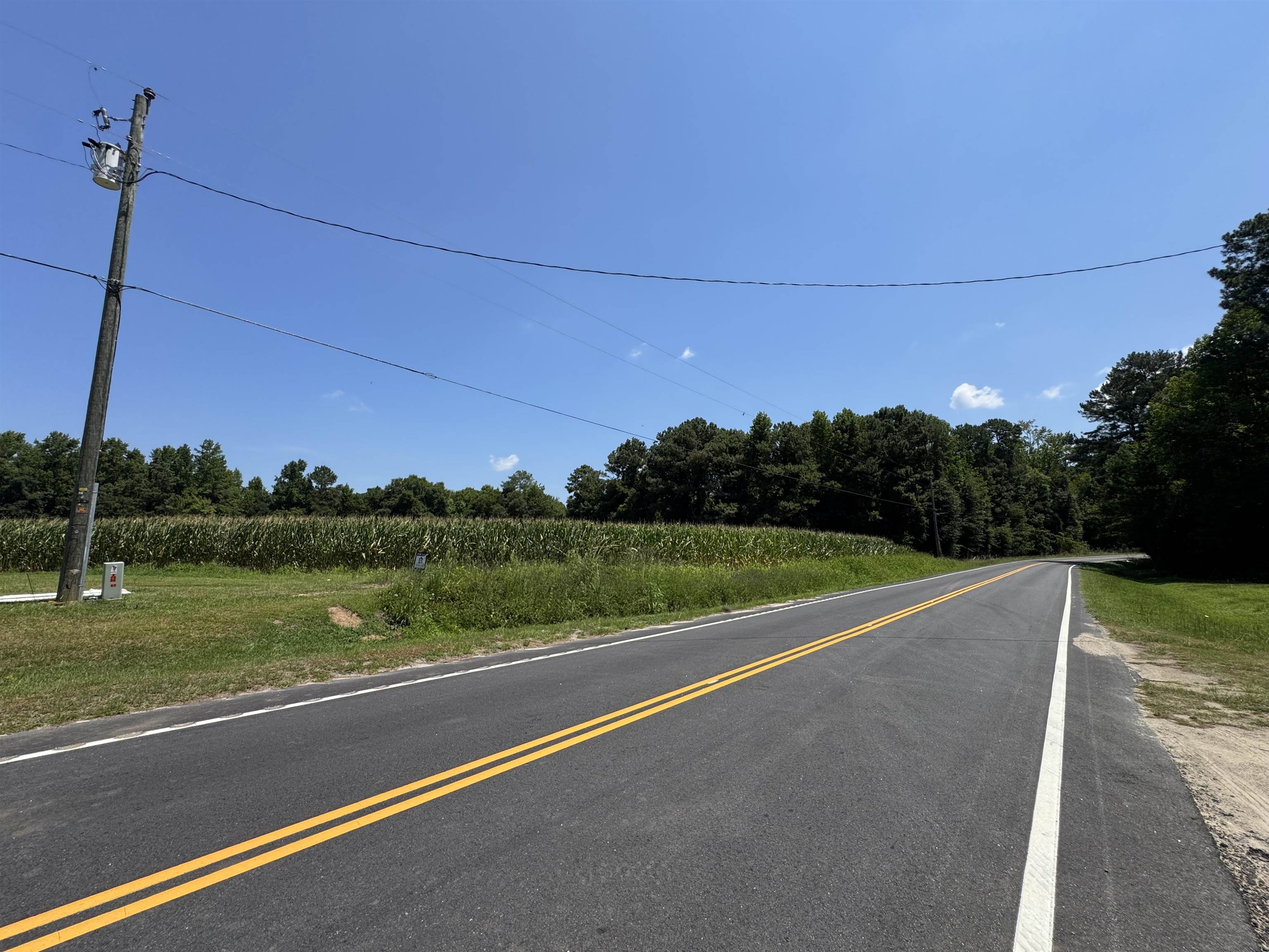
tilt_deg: +6.8
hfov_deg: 102.1
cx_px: 634
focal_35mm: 14
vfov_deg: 85.7
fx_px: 513
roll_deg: +1.0
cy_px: 476
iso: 50
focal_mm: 2.22
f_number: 2.2
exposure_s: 1/1976
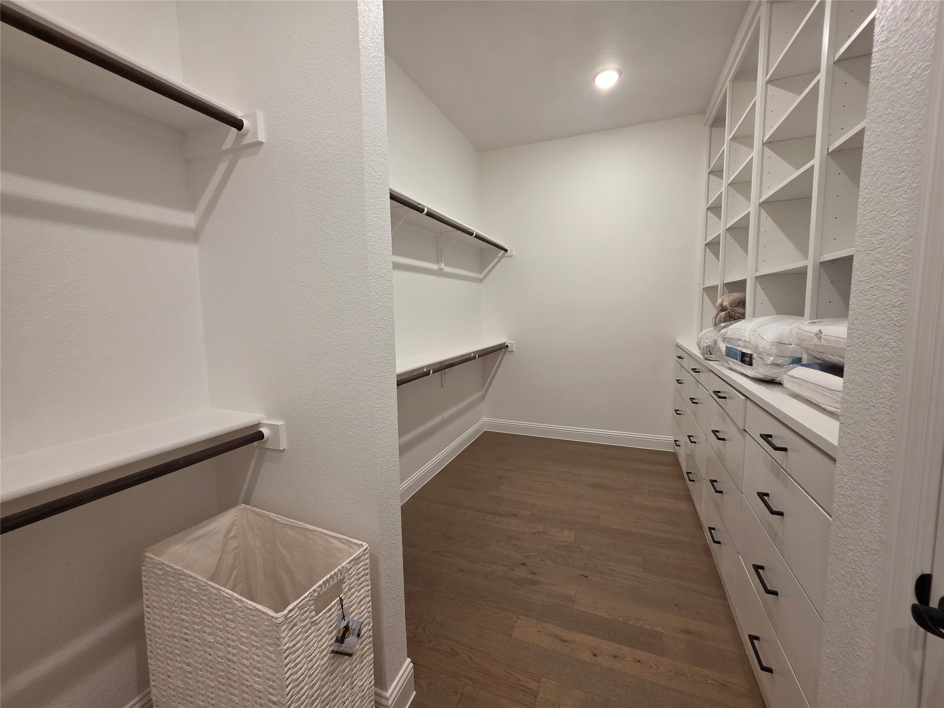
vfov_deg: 89.9
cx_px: 472
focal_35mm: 13
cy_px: 354
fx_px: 355
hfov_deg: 106.2
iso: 250
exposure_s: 1/120
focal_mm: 2.2
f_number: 1.9
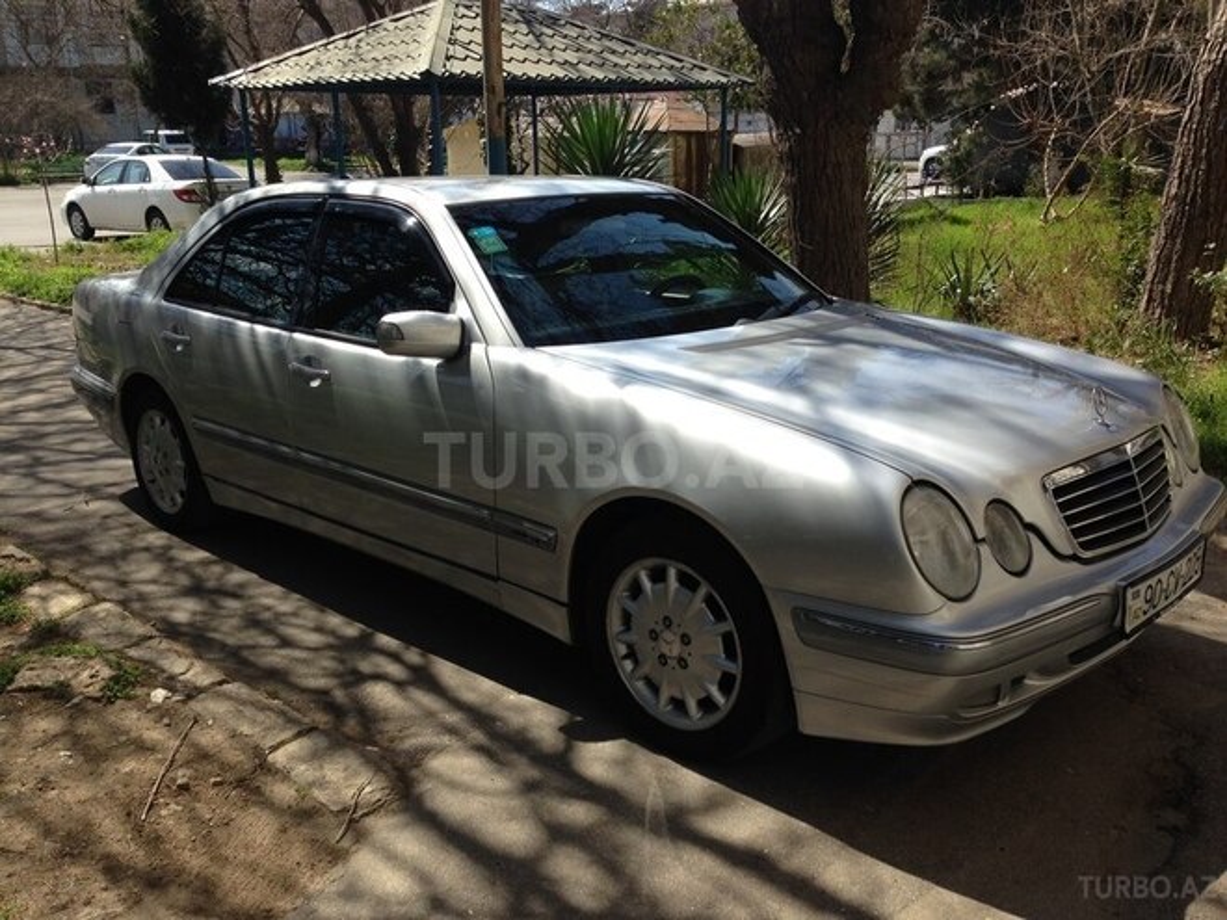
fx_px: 1170
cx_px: 614
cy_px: 460
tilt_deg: -16.1
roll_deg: +0.0
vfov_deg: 42.9
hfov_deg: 55.4
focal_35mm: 33
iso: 50
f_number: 2.4
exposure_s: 1/935
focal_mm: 4.12
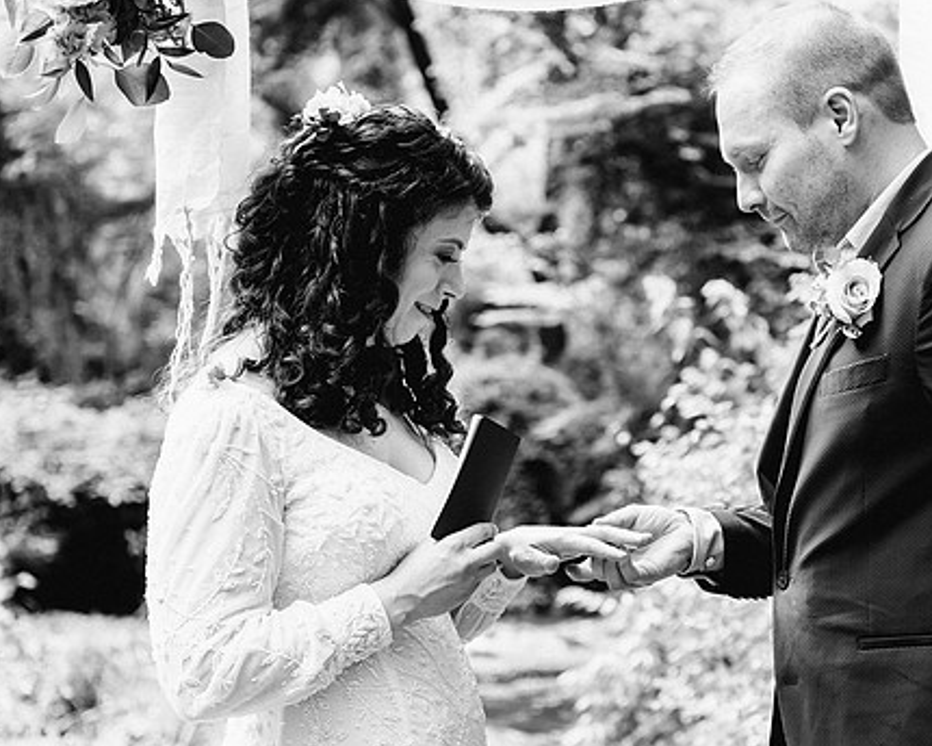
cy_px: 372
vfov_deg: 17.3
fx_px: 2455
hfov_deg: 21.4
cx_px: 613
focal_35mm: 89
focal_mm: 70
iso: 800
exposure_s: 1/200
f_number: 4
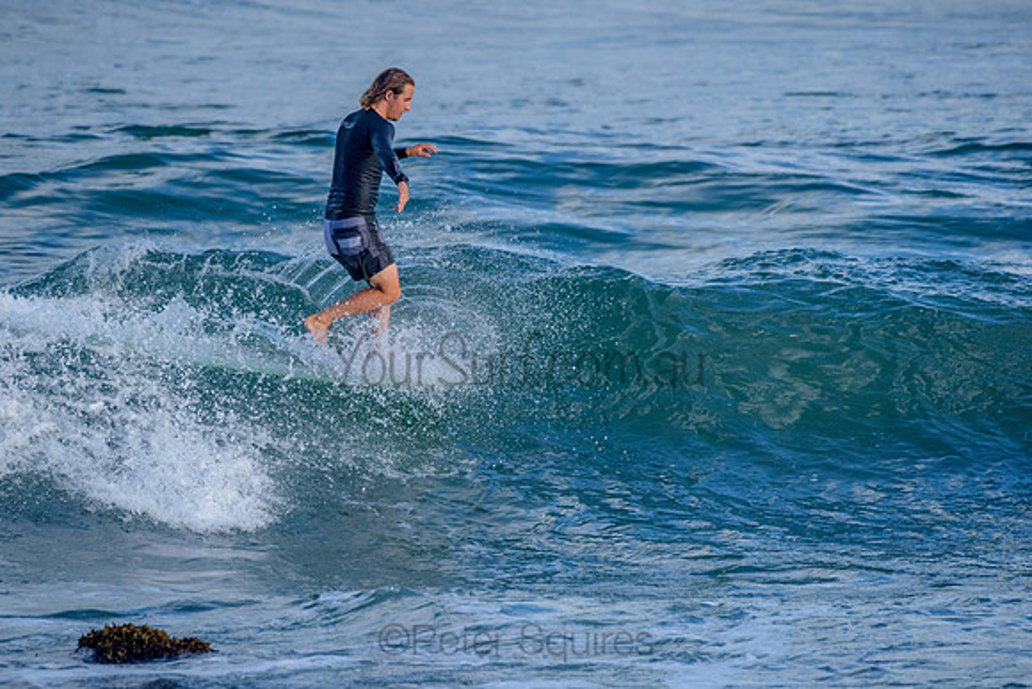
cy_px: 285
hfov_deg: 3.4
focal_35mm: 612
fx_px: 17549
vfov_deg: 2.2
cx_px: 400
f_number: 5.6
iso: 360
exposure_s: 1/1250
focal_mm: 500
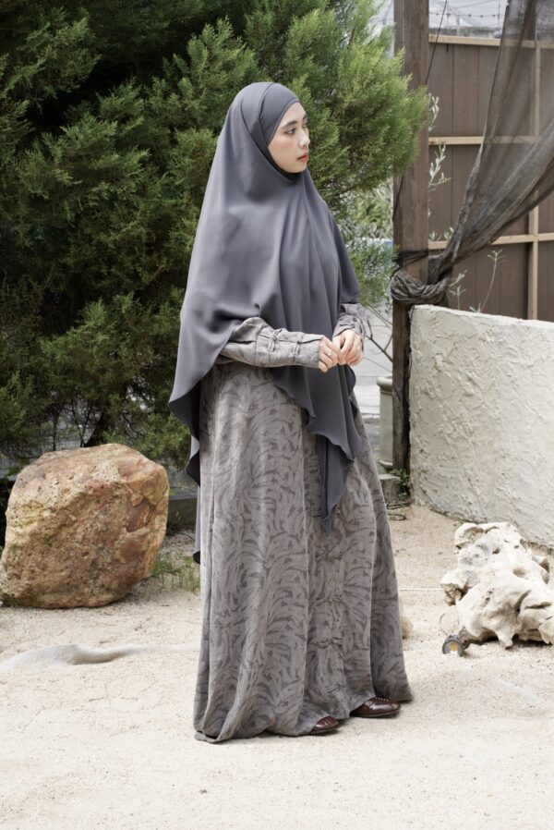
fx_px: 1959
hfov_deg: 16.1
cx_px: 277
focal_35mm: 85
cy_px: 415
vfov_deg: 23.9
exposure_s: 1/250
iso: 1000
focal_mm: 85
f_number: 11
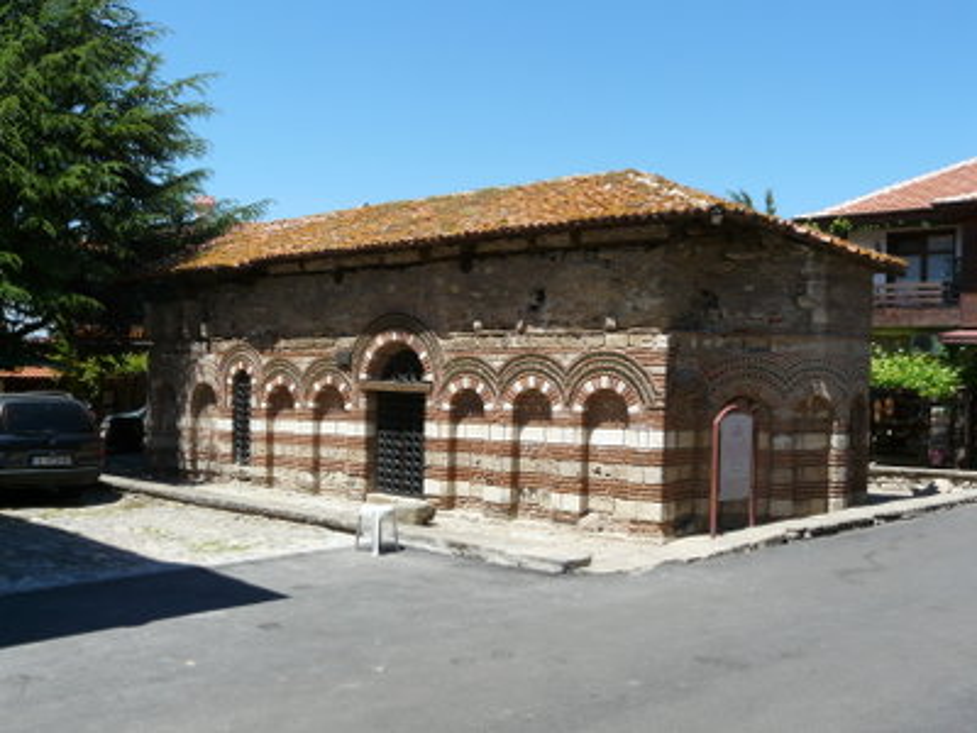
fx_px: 903
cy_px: 366
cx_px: 488
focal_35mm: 32
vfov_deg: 44.2
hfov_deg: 56.8
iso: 100
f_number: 5.6
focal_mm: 5.2
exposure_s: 1/320
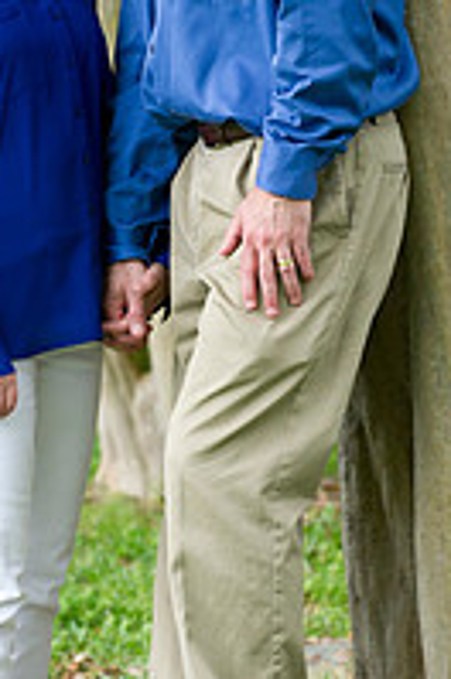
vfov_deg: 5.9
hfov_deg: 3.9
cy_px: 194
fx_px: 6618
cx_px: 176
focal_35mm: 351
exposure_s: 1/100
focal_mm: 155
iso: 320
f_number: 4.5
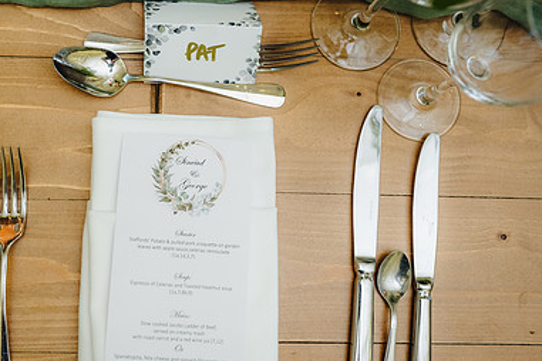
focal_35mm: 39
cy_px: 149
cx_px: 175
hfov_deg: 48.6
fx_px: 587
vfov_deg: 34.1
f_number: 2.5
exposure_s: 1/200
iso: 500
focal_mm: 24
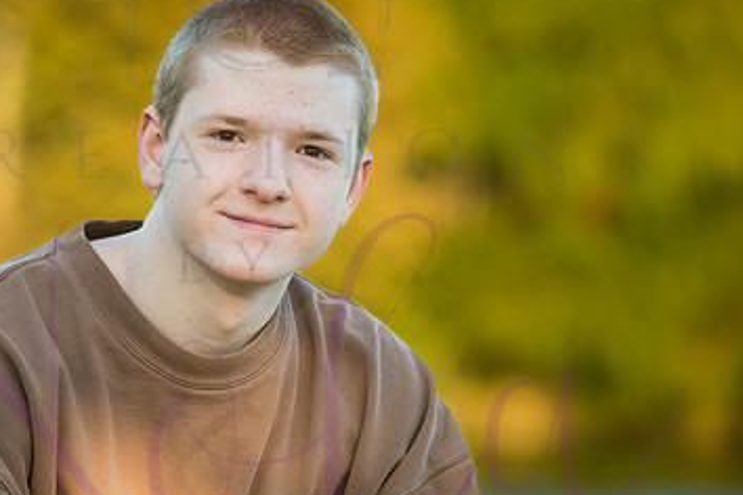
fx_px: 6769
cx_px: 264
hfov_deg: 6.3
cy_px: 257
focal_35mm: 328
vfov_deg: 4.2
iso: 400
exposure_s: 1/400
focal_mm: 200
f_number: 5.6
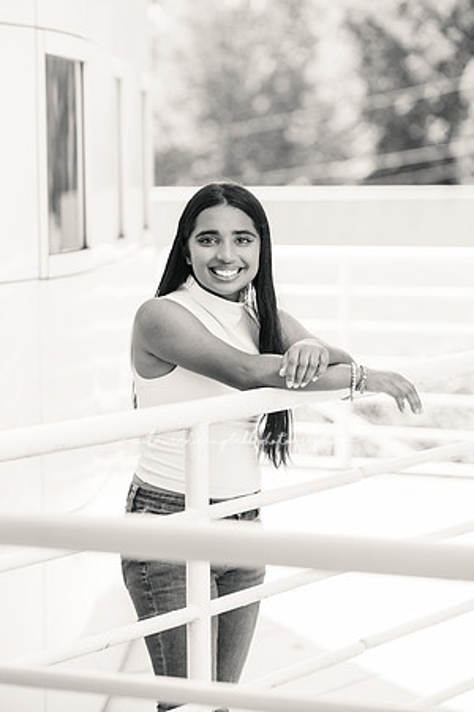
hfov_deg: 10.2
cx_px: 237
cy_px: 356
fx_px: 2666
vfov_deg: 15.2
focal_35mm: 135
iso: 400
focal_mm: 135
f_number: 4
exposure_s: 1/640
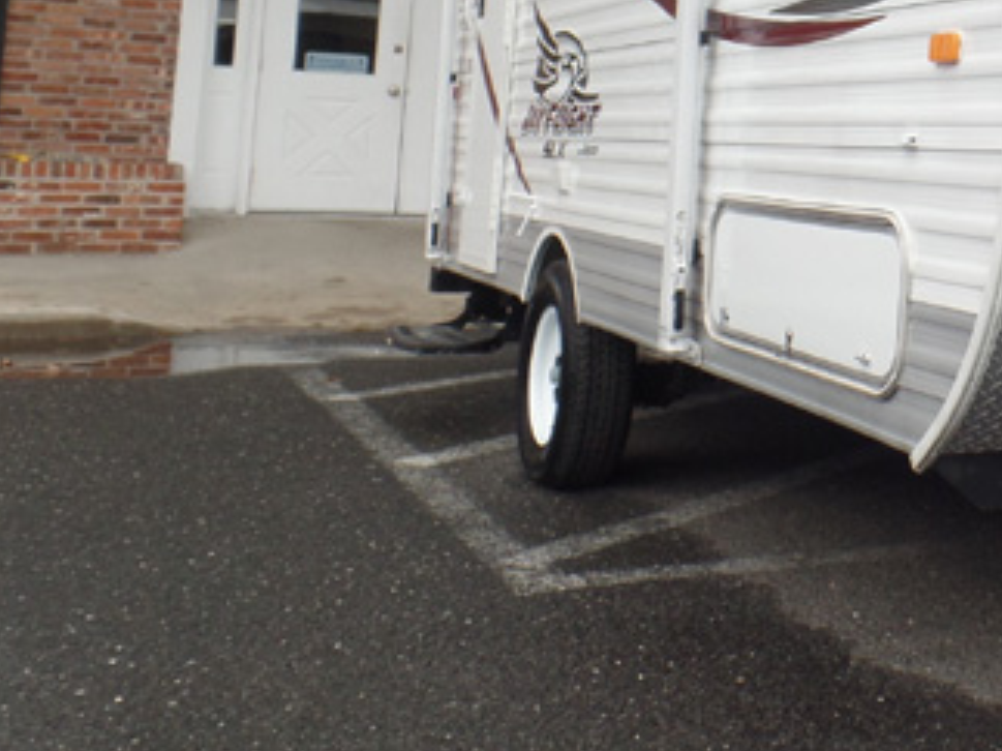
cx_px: 1176
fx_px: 1649
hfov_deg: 29.5
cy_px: 22
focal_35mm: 57
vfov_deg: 24.6
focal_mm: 4.1
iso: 80
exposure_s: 1/500
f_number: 3.2
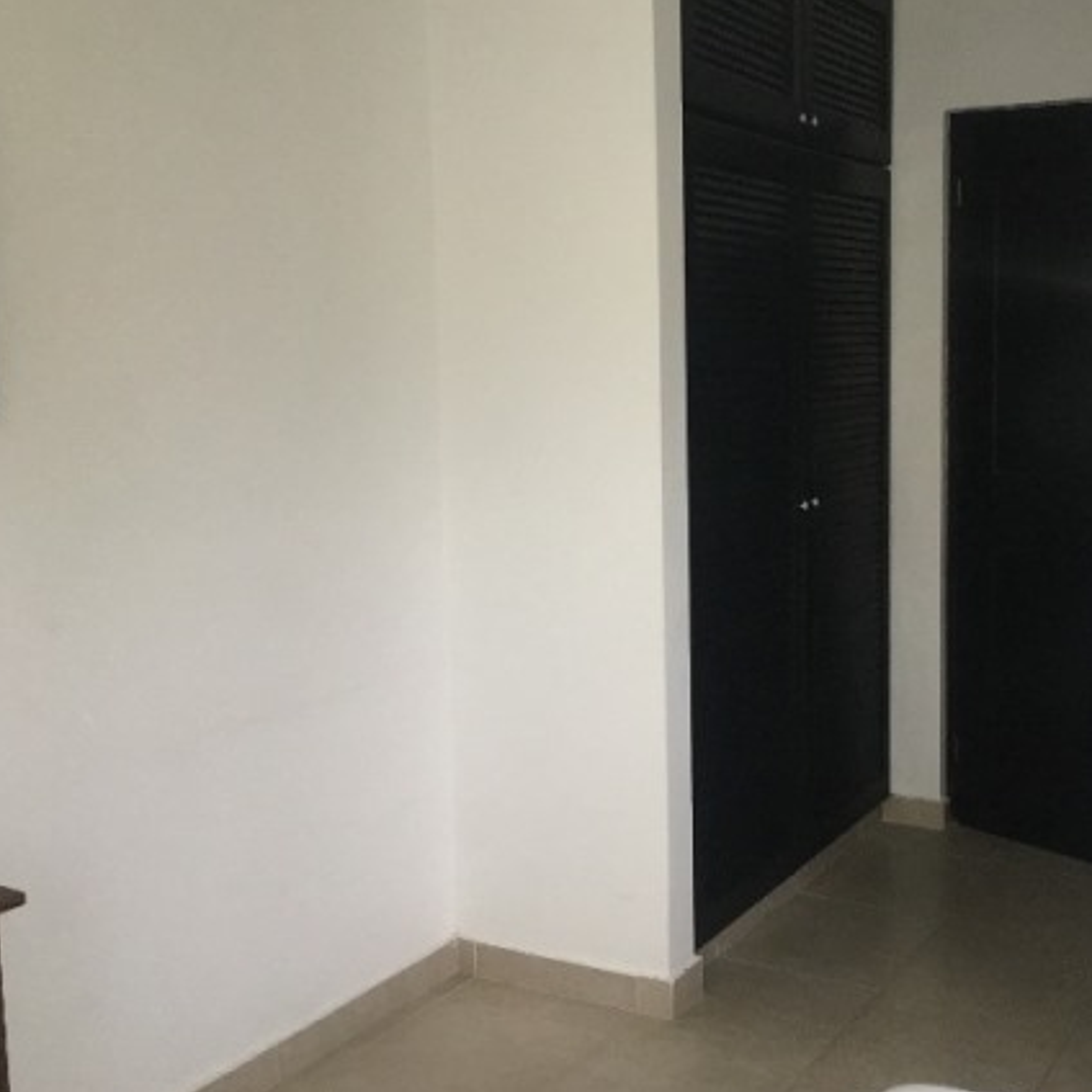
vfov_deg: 42.8
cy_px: 510
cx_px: 780
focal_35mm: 39
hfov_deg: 41.9
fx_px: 1392
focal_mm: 4.15
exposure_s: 1/16
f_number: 2.2
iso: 160
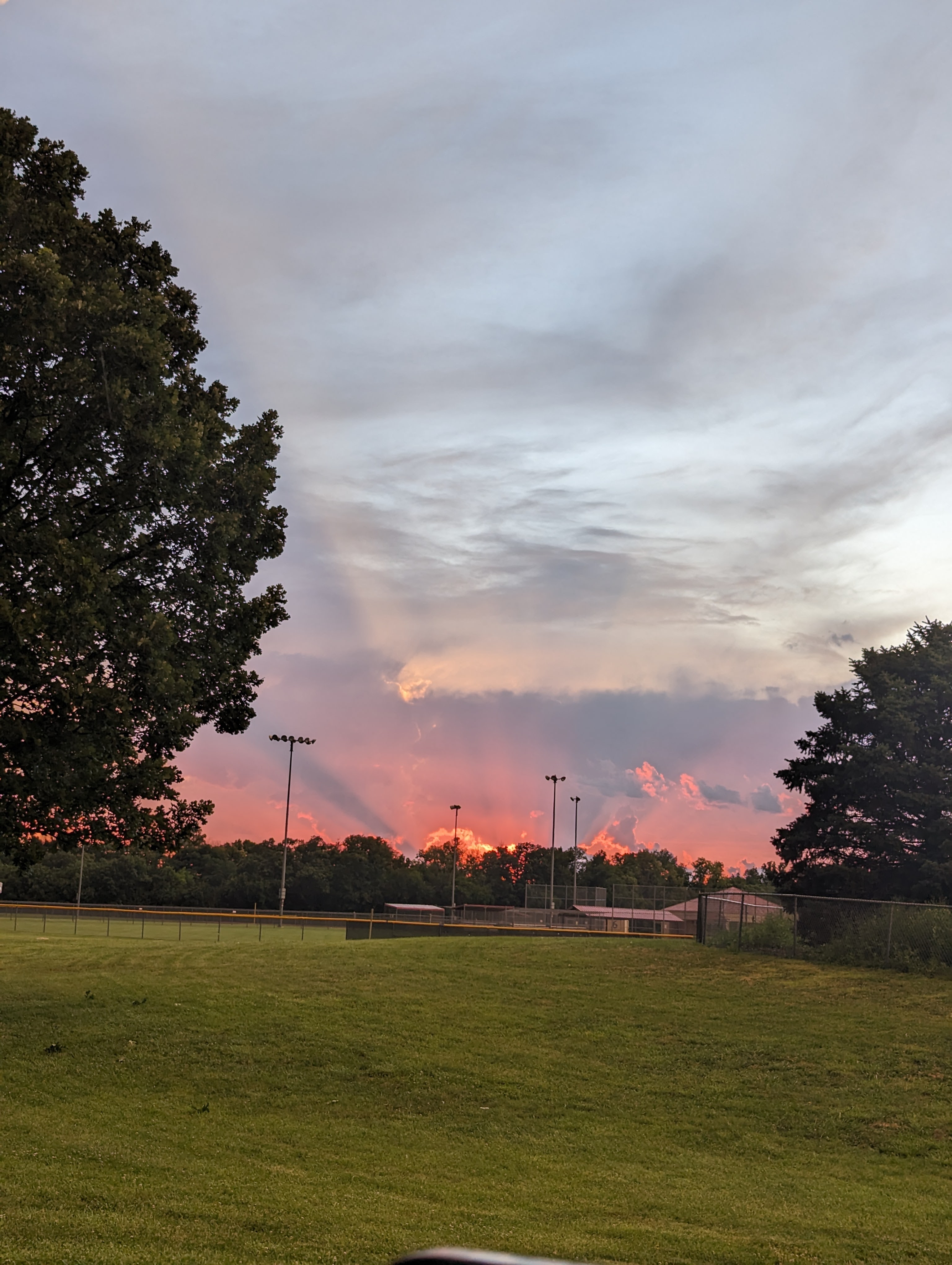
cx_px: 476
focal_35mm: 48
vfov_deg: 39.6
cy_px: 632
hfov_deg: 30.3
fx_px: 1756
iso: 46
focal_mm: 6.81
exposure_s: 1/94.5
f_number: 1.85
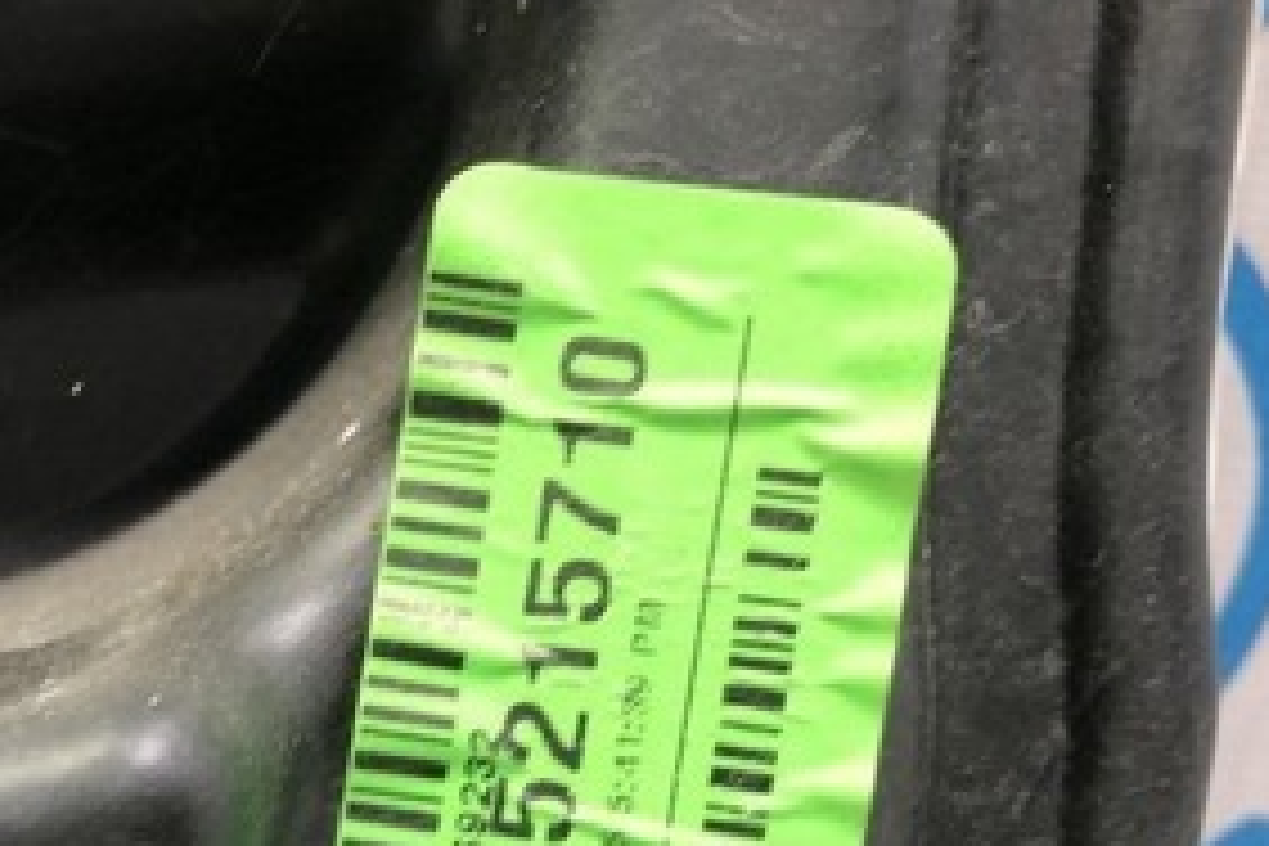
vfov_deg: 19.7
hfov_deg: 29.9
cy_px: 936
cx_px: 270
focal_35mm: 66
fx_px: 2326
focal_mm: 4
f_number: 1.8
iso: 50
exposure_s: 1/17
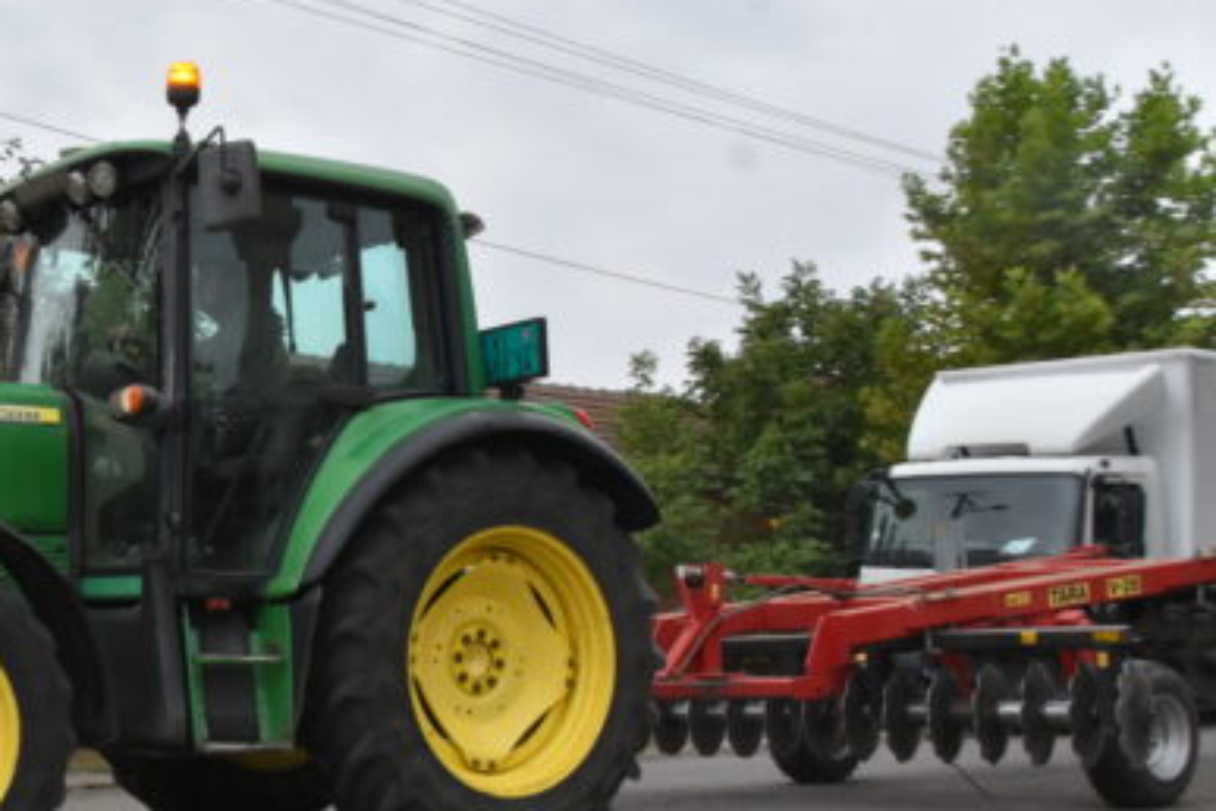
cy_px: 538
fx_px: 1824
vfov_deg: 24.9
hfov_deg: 34.8
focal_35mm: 54
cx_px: 129
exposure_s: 1/400
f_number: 10
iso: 800
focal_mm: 20
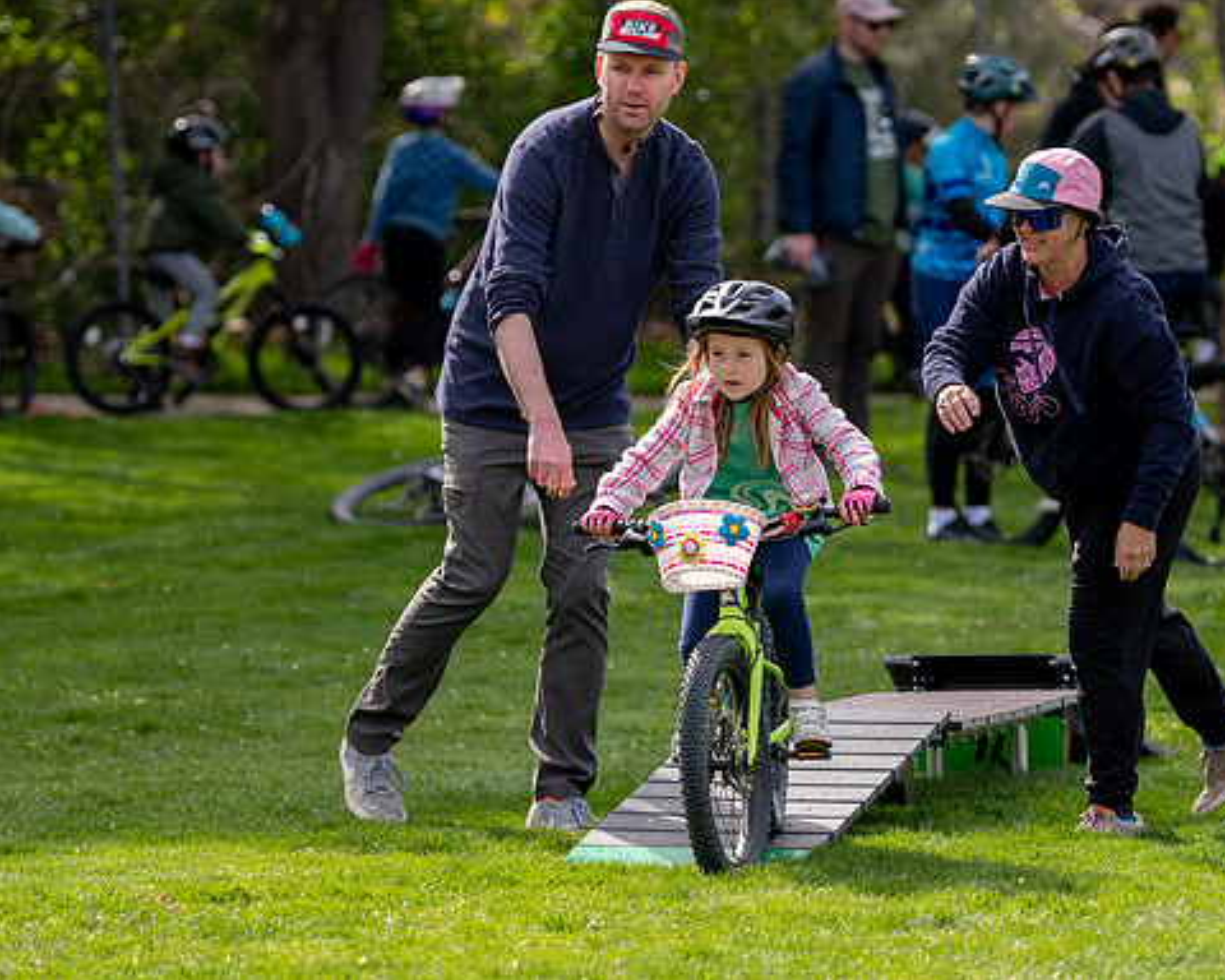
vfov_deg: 5.1
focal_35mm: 301
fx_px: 10913
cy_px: 598
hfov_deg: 6.4
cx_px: 779
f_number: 2.8
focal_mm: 145
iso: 200
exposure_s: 1/2000
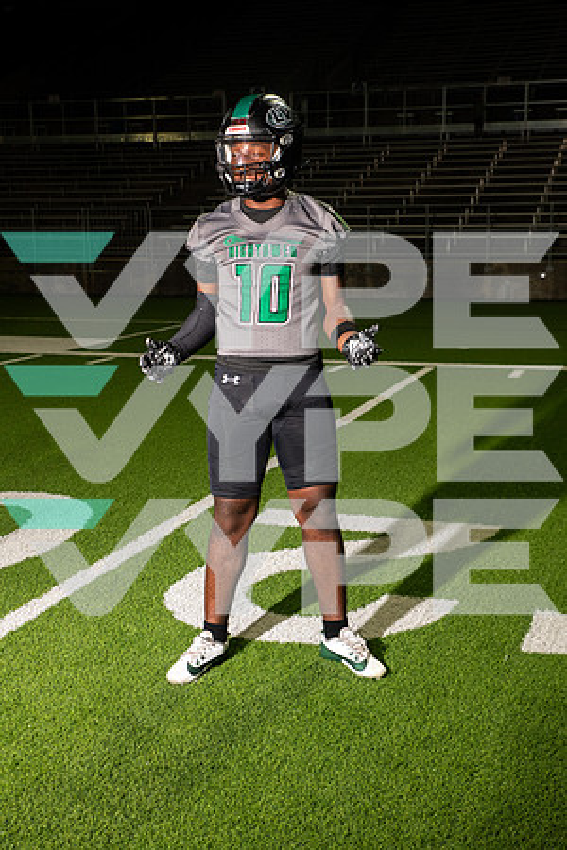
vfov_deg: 39.6
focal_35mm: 50
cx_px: 284
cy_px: 425
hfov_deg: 27.0
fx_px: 1181
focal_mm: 50
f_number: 7.1
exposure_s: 1/400
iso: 1000
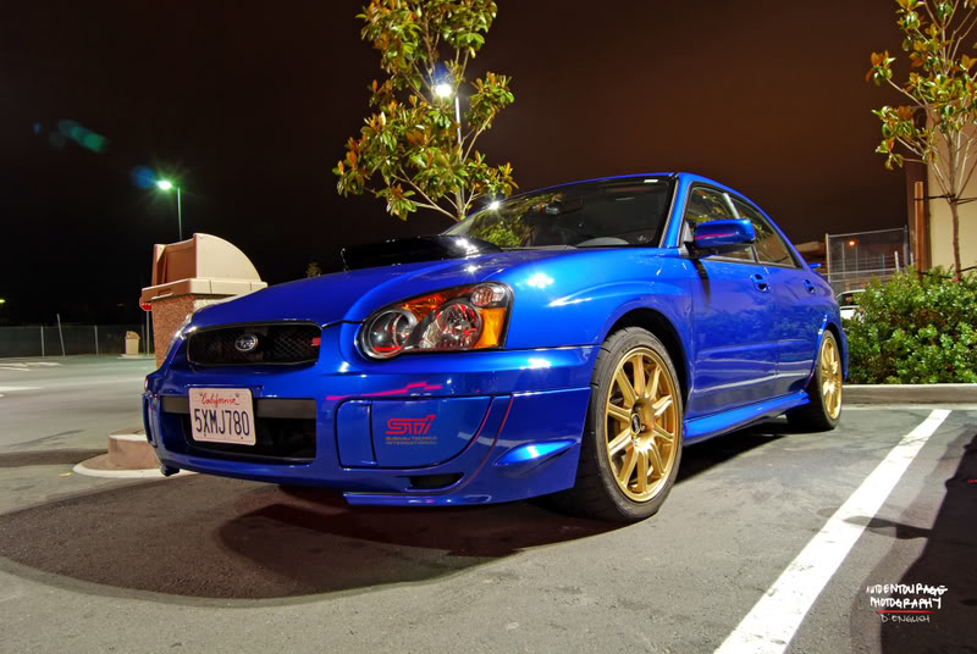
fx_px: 734
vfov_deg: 48.1
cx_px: 488
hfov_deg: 67.3
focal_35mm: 27
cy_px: 327
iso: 100
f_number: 8
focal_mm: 18
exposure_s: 7.1
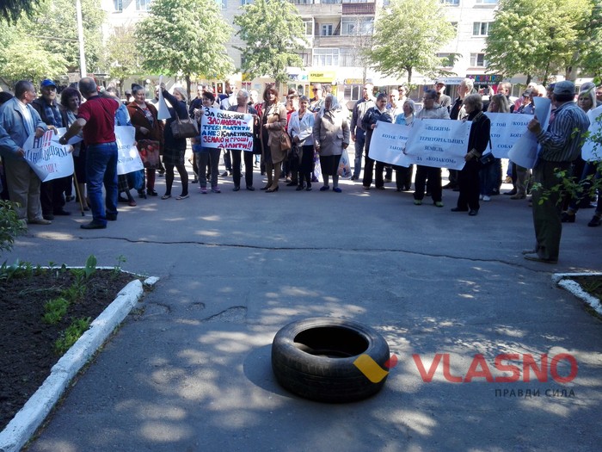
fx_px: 470
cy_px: 226
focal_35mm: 27
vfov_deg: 51.4
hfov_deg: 65.3
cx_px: 301
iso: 100
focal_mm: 3.68
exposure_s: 1/197
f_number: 2
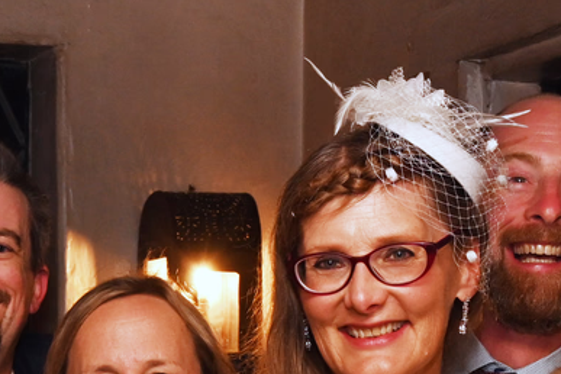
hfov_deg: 15.8
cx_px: 72
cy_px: 565
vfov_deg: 10.3
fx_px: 1995
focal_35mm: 128
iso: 1000
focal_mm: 24
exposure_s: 1/60
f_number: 7.1
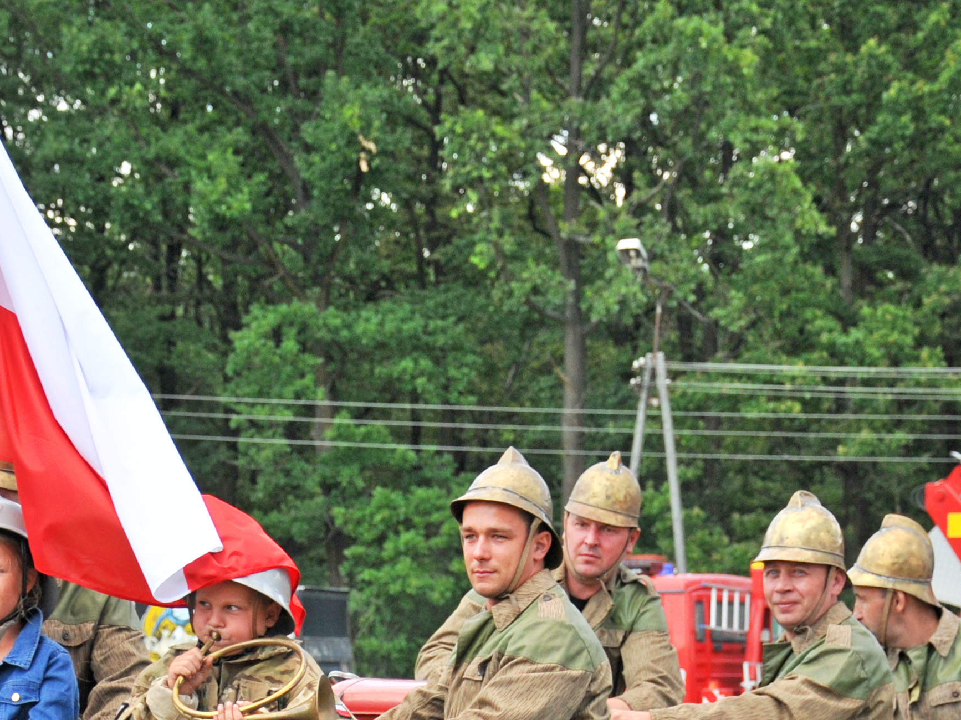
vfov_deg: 8.6
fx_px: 4747
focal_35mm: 171
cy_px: 788
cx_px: 295
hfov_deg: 11.5
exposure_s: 1/640
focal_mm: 48
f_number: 5
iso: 320
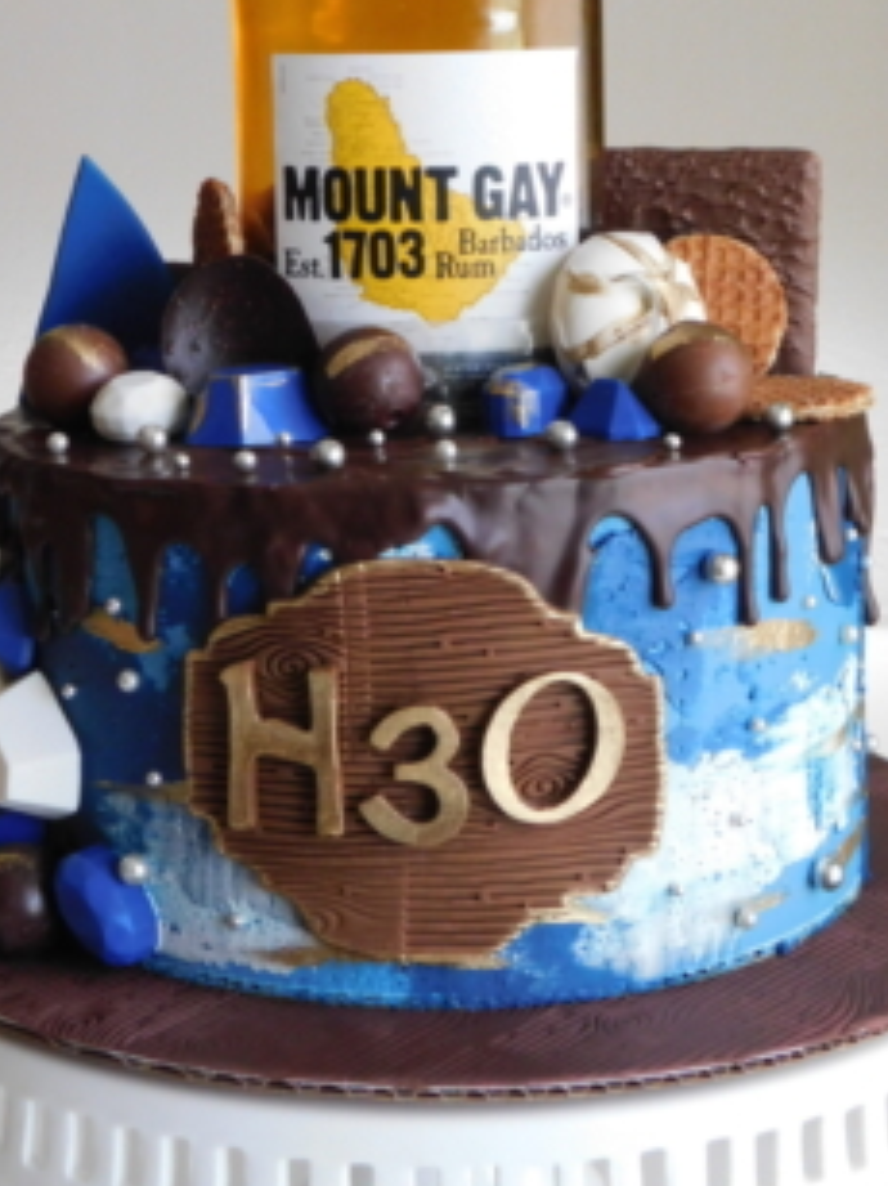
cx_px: 349
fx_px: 2841
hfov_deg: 17.7
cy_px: 371
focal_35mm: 83
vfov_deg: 23.4
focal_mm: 9
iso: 400
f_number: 3.8
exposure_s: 1/25
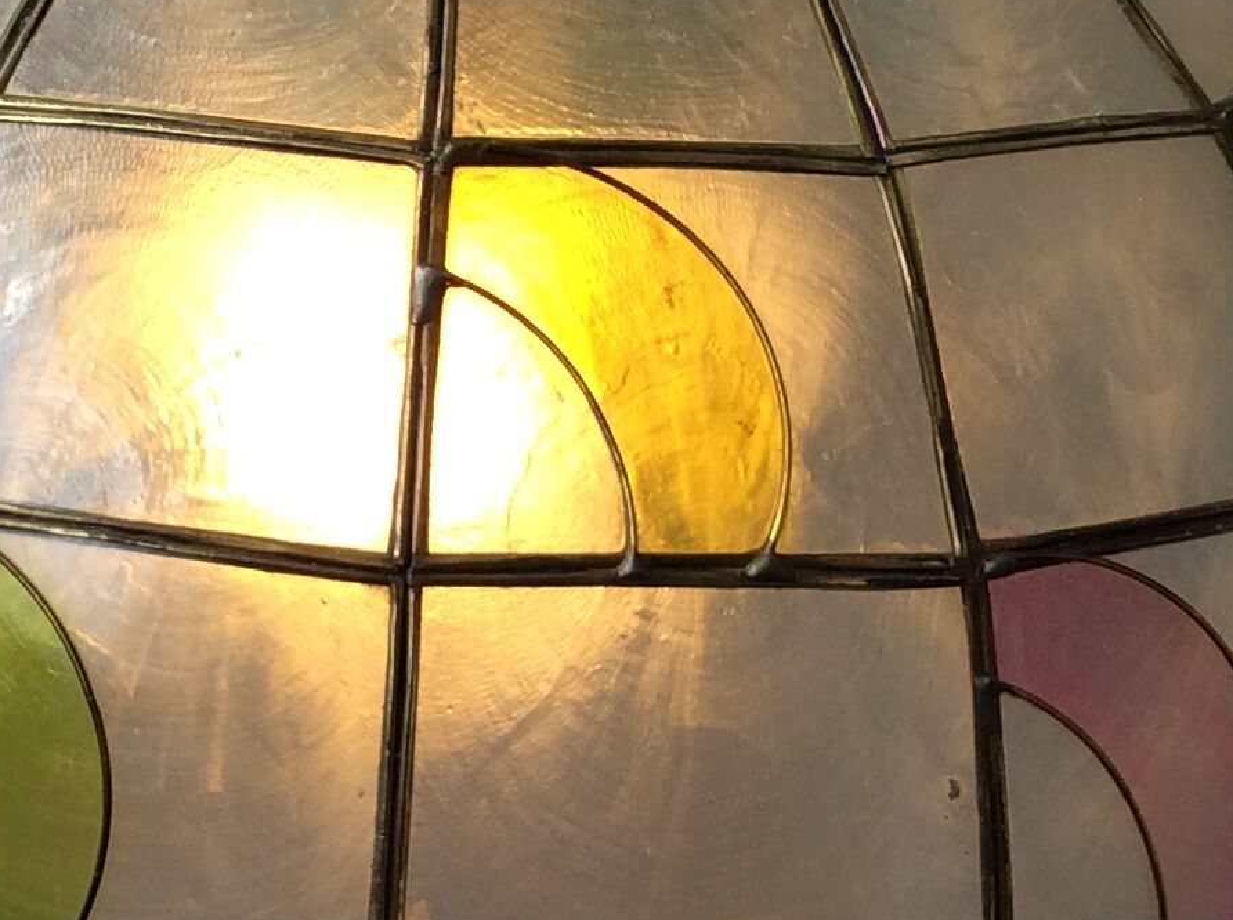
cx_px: 318
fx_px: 3307
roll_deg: -0.4
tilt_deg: -15.0
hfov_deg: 21.0
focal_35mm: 93
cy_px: 283
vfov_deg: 15.8
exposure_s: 1/106
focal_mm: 3.3
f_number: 2.4
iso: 32
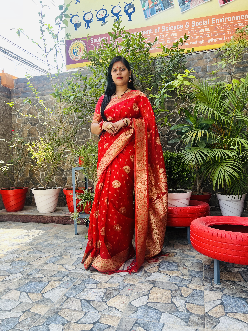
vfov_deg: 67.3
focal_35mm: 26
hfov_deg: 53.1
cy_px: 166
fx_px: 248
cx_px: 124
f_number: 1.5
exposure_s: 1/478
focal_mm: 5.7
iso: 50
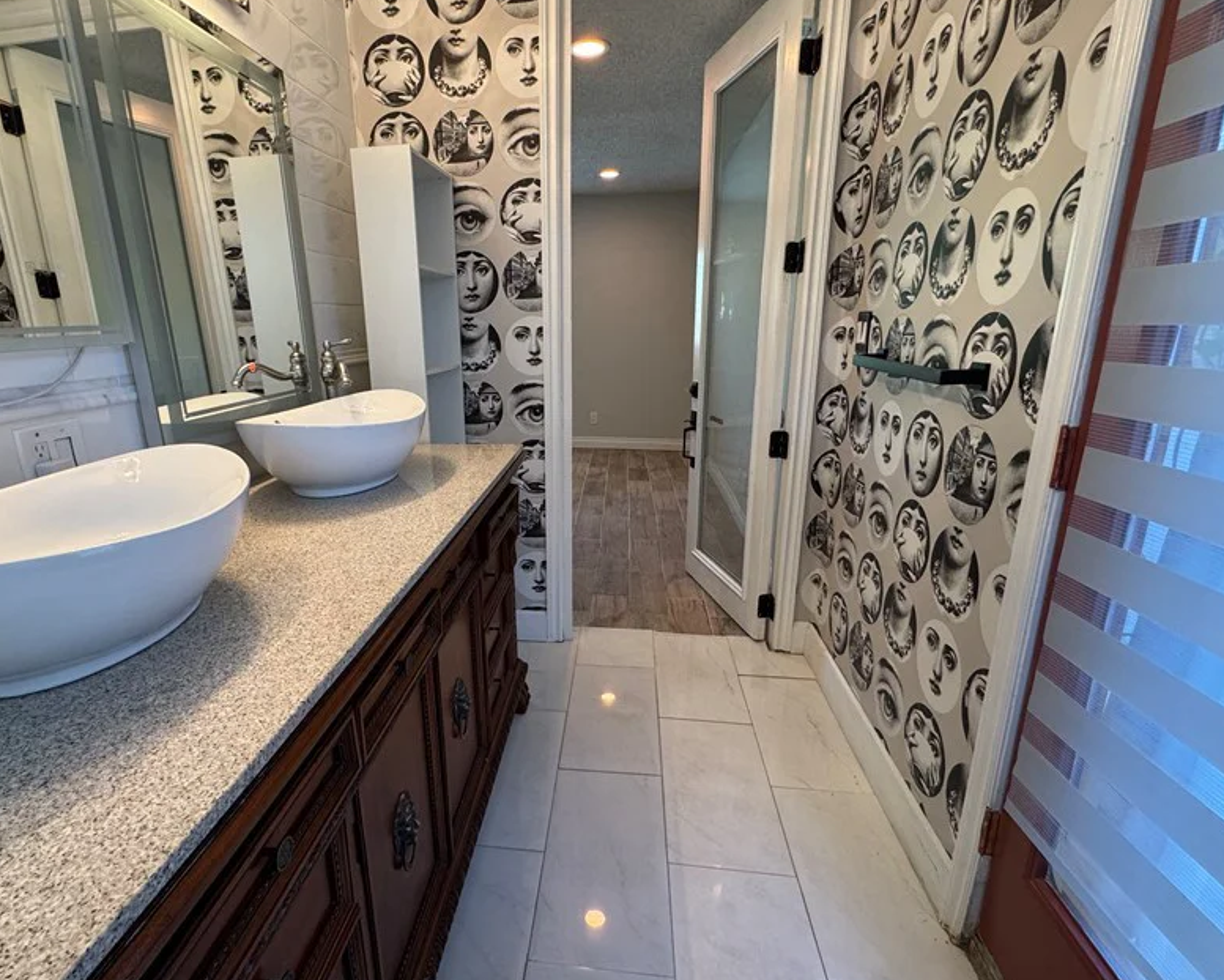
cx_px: 539
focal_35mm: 18
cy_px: 506
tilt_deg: -16.1
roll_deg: +0.5
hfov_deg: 86.0
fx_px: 652
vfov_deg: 73.8
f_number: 2.2
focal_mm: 2.22
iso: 250
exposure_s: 1/60
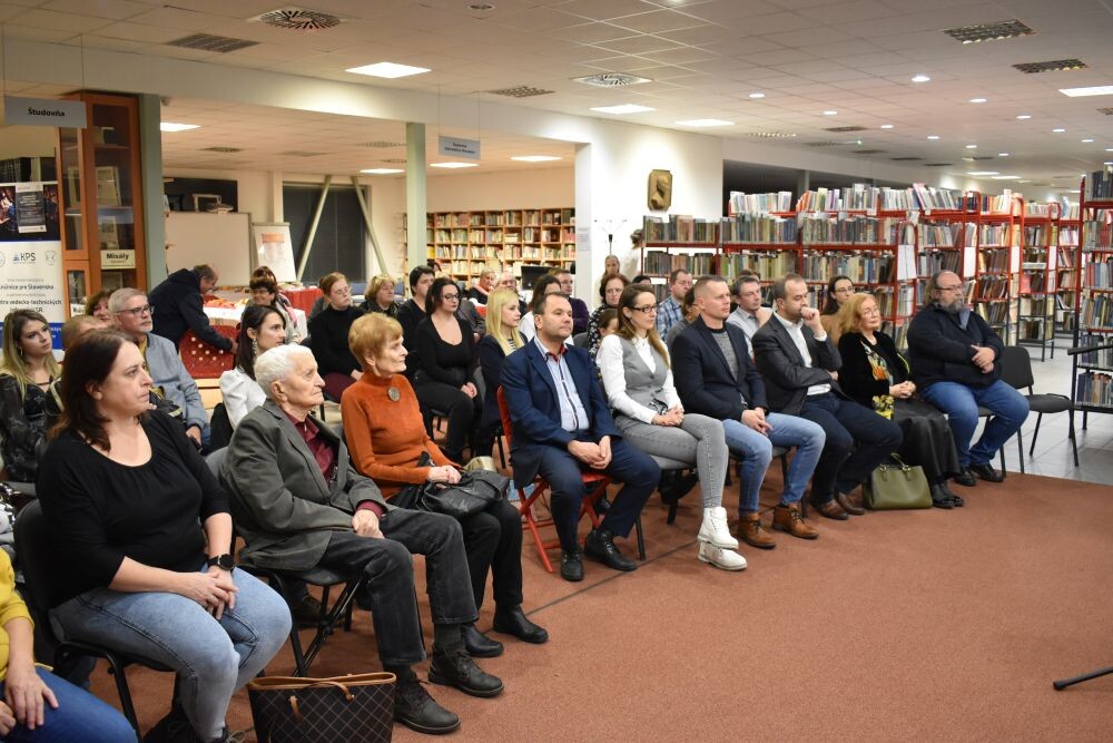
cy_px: 372
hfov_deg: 59.5
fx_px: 974
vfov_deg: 41.7
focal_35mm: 32
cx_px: 556
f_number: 4
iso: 1800
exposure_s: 1/30
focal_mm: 21
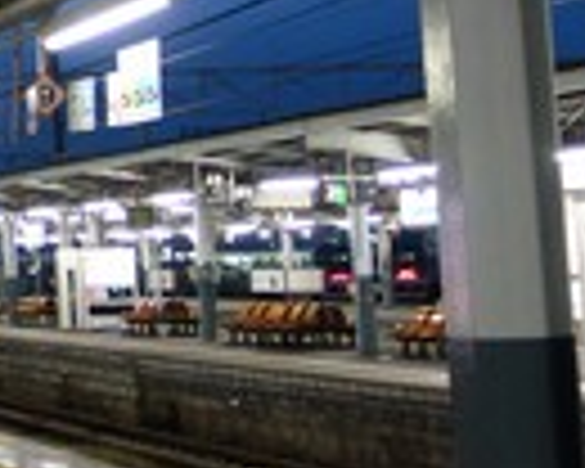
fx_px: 2233
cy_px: 16
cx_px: -724
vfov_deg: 11.9
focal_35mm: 129
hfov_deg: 12.4
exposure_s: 1/30
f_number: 1.8
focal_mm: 10.4
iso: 400
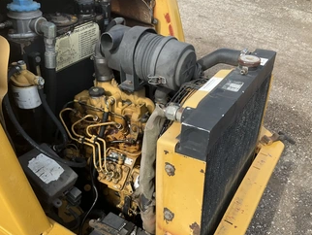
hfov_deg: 51.2
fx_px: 325
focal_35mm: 36
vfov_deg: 39.5
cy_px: 143
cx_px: 140
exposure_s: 1/883
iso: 25
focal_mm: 3
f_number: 1.8
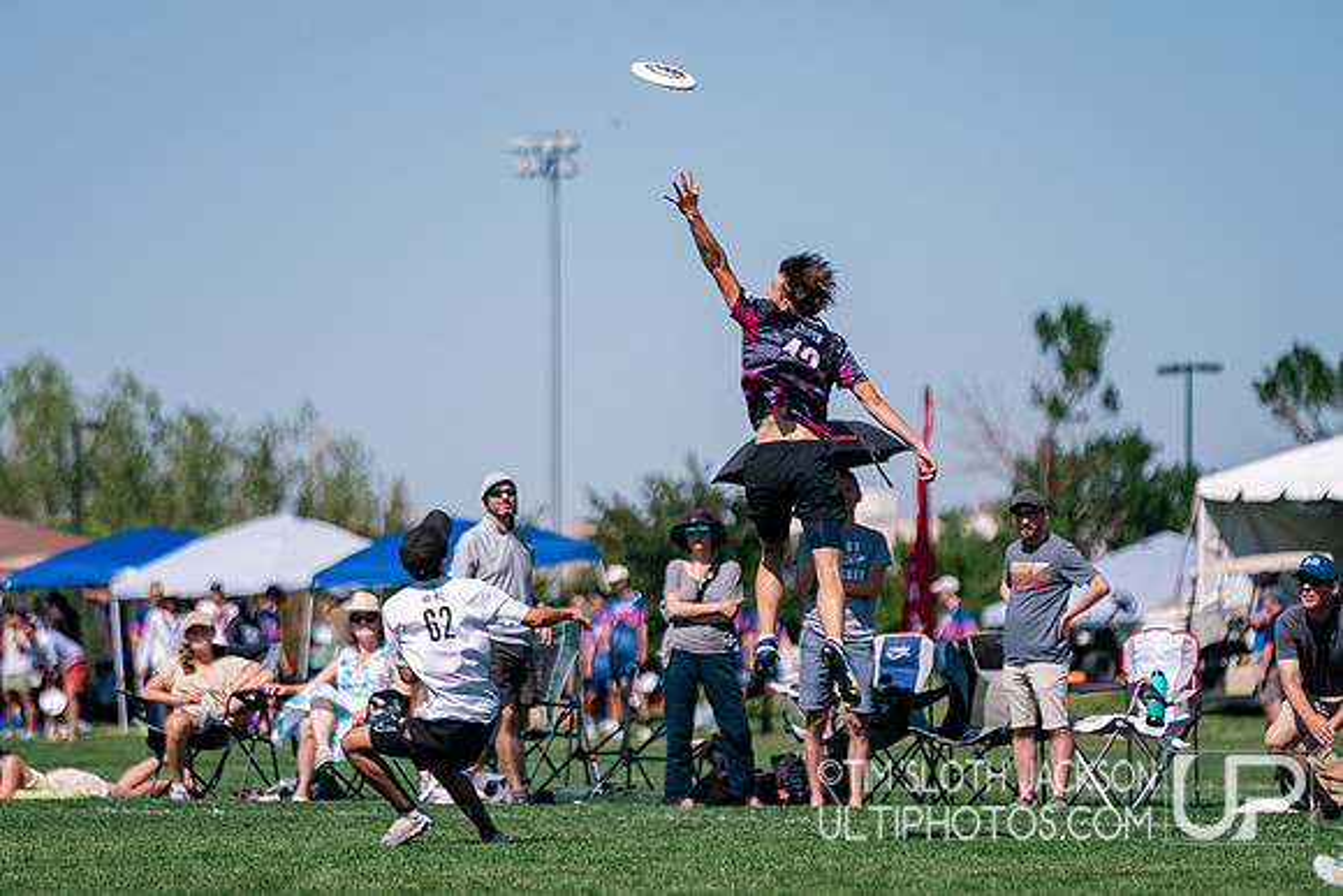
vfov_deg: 4.2
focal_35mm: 325
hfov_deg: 6.3
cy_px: 383
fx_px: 12119
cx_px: 639
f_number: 2.8
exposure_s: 1/12800
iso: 400
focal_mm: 200
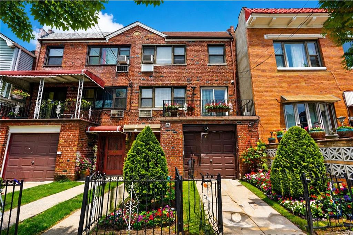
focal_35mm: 16
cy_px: 118
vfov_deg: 73.7
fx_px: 157
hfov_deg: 96.8
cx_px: 176
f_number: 8
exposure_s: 1/125
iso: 100
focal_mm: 16
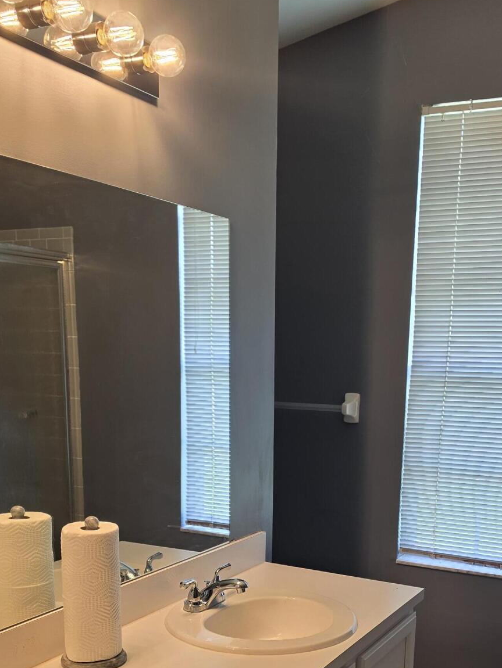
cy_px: 545
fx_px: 773
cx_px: 314
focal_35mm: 40
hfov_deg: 35.8
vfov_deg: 44.3
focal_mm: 6.5
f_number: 1.4
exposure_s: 1/120
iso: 40
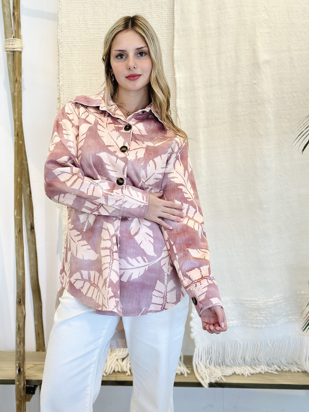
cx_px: 143
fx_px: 631
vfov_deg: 36.2
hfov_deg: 27.5
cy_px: 214
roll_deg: -0.1
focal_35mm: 53
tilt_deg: -4.4
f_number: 1.78
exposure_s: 1/100
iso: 64
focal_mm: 6.86
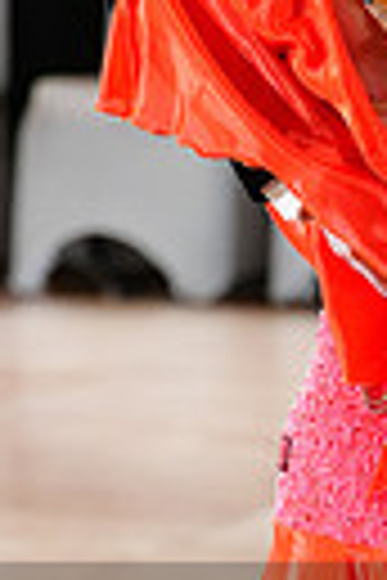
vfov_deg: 5.2
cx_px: 619
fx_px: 6369
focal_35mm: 395
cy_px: 715
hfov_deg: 3.5
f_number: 2.8
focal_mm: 88
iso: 3200
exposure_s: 1/400
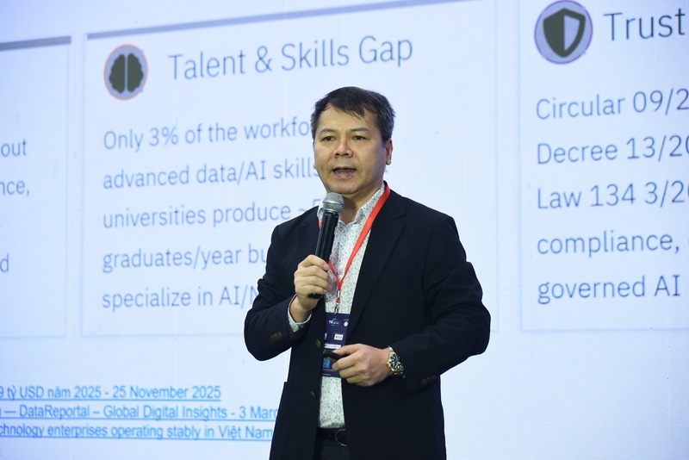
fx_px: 2297
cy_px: 230
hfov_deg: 17.1
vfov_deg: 11.4
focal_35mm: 120
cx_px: 344
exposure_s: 1/160
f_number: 4.5
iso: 640
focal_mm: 120
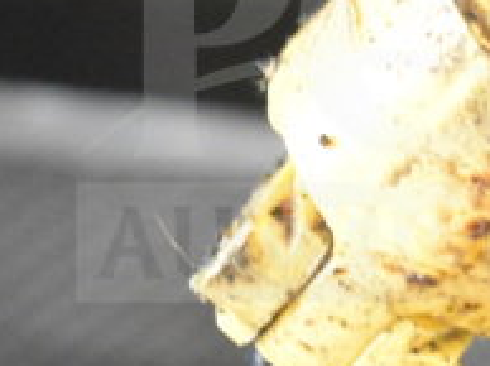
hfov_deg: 7.9
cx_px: 359
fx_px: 3528
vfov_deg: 5.9
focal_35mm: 250
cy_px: 102
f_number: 5.6
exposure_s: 1/100
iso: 11400
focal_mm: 55
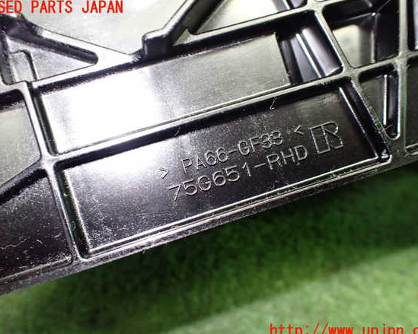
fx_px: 396
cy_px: 170
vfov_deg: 45.8
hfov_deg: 55.7
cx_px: 213
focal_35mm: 32
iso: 800
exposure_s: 1/50
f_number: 2.3
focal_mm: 5.4
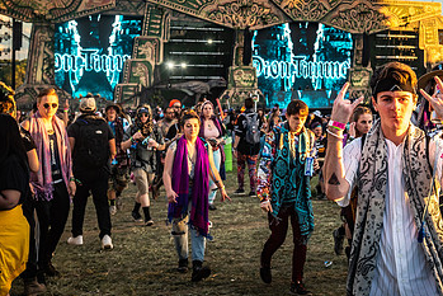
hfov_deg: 28.6
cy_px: 68
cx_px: 303
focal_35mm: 70
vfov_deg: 19.3
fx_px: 862
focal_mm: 40
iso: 900
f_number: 5.6
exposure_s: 1/160
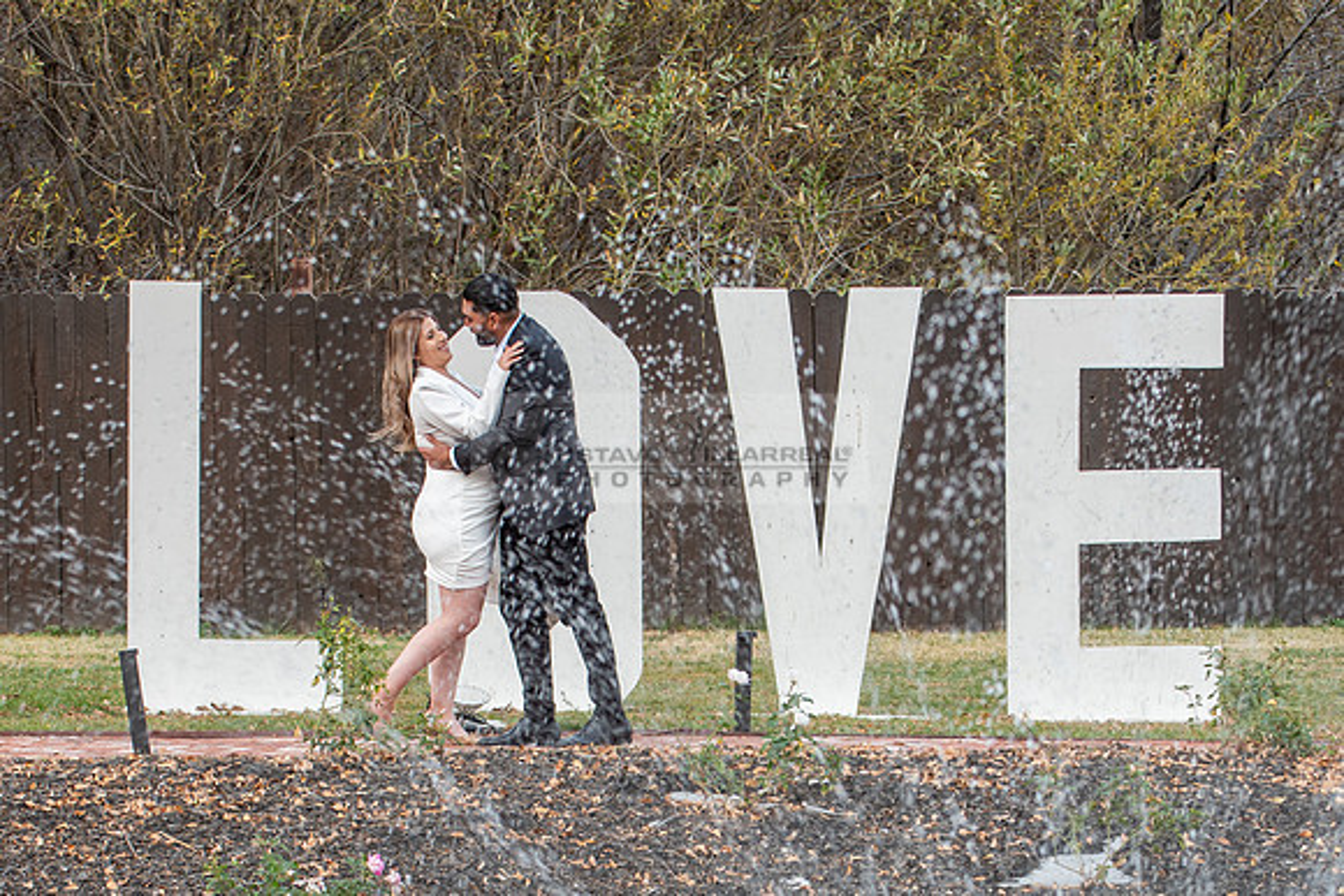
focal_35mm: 228
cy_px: 910
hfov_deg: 9.0
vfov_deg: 6.0
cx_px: 802
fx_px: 8511
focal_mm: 105
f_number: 3.5
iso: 250
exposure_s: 1/200
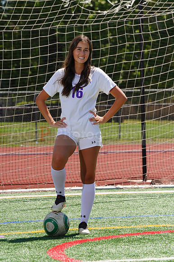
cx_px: 87
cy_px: 131
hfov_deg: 5.3
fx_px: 1880
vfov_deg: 8.0
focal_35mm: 259
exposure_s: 1/250
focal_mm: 259
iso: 200
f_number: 13
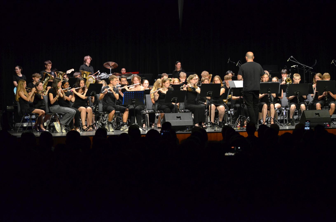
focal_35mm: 82
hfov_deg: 24.7
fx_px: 768
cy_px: 111
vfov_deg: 16.5
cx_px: 168
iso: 2500
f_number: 5
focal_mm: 55
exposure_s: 1/100
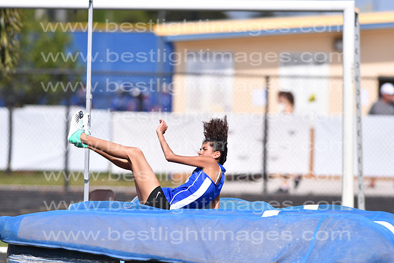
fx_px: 4926
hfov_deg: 4.6
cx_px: 197
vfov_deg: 3.1
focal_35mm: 450
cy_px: 132
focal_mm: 300
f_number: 4.5
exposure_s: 1/3200
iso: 200
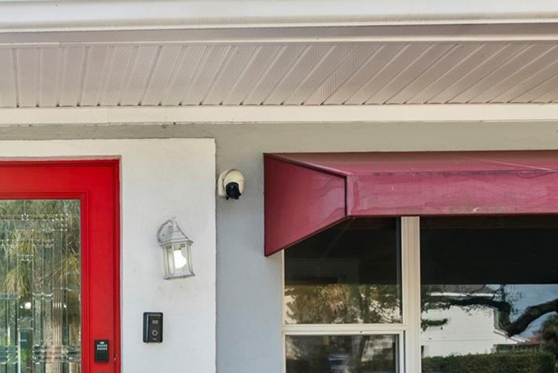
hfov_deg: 45.9
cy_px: 371
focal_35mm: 36
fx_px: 558
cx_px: 19
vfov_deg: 33.8
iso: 100
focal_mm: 16
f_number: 7.1
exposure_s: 1/8
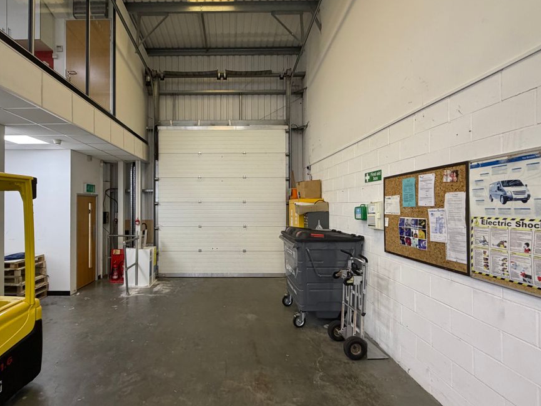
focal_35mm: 18
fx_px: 281
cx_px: 230
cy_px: 202
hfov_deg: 87.2
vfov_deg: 71.6
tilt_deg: +0.5
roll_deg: +0.9
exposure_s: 1/50
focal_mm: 2.22
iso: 250
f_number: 2.2
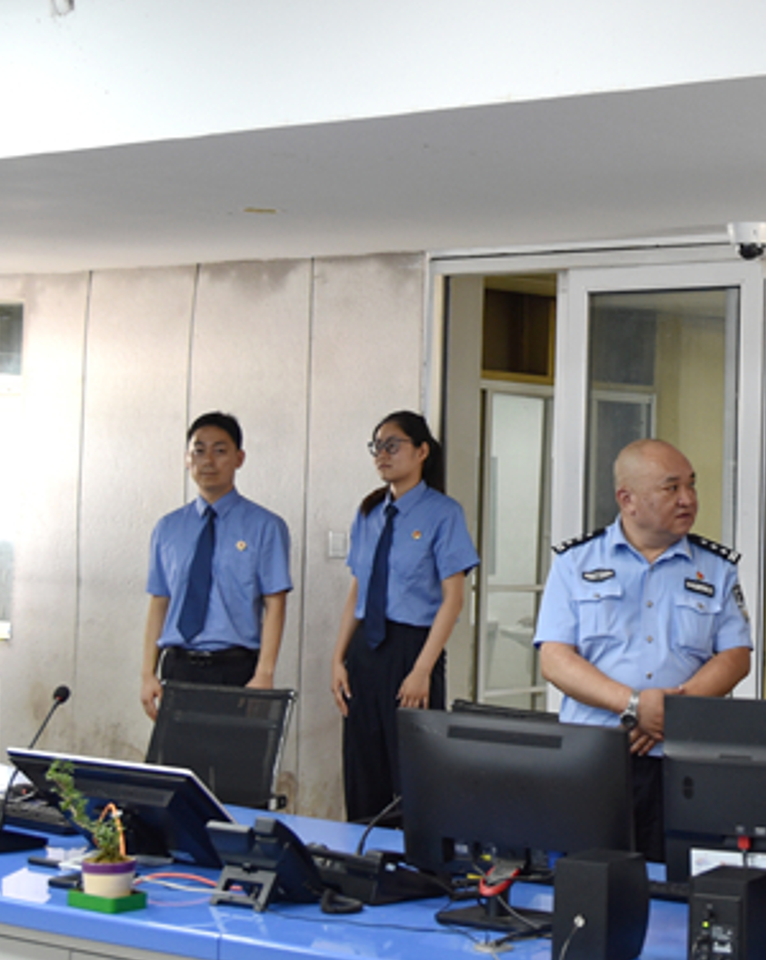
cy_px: 508
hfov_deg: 25.2
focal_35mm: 60
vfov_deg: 31.5
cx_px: 526
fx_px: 1703
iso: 640
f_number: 4
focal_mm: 30
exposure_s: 1/60
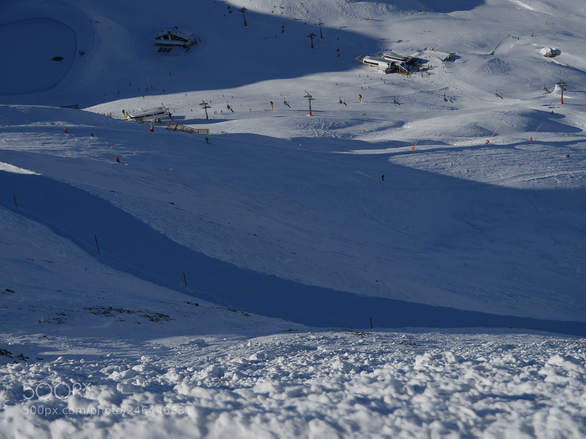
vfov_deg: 22.9
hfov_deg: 30.3
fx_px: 1083
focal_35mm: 64
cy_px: 220
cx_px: 293
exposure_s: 1/3200
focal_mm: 32
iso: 200
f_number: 5
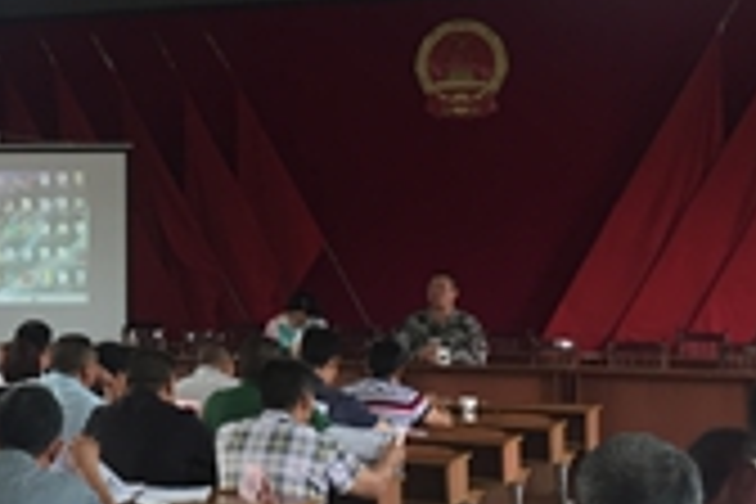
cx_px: 18
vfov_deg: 15.2
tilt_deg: +1.7
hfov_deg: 21.9
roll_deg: -1.4
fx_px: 1890
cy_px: 160
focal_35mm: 90
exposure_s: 1/33
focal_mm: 4.15
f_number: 2.2
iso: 32
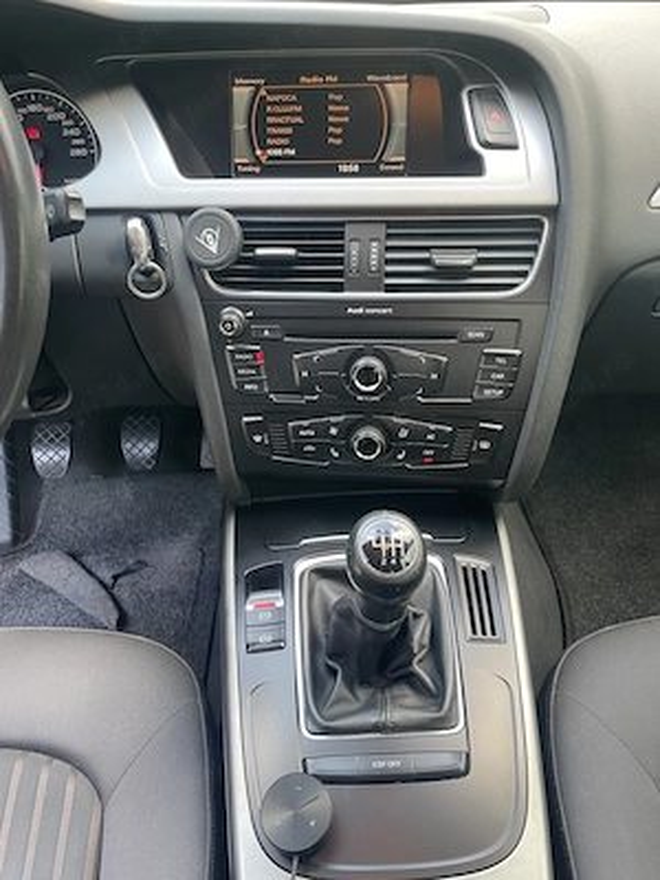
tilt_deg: -35.5
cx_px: 330
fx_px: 661
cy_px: 440
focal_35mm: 26
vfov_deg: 67.3
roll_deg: +5.4
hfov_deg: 53.1
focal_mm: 4.2
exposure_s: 1/88
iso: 125
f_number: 1.6
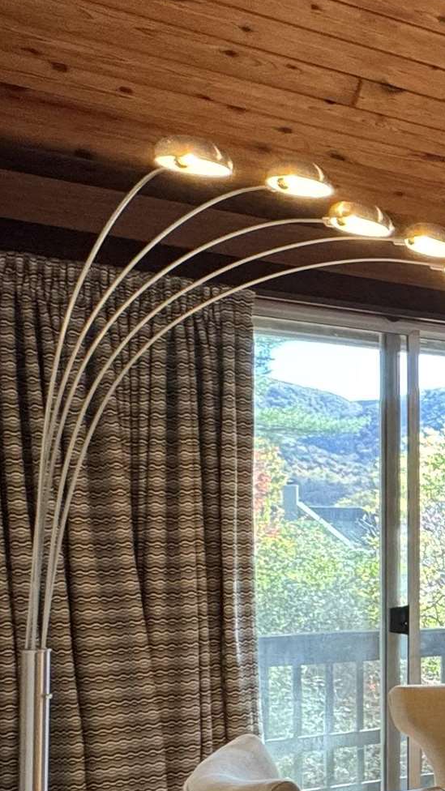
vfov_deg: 42.0
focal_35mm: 48
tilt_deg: -2.2
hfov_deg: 15.0
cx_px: 1063
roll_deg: +0.0
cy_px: 563
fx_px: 1007
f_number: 2.2
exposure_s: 1/120
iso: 200
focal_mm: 2.22
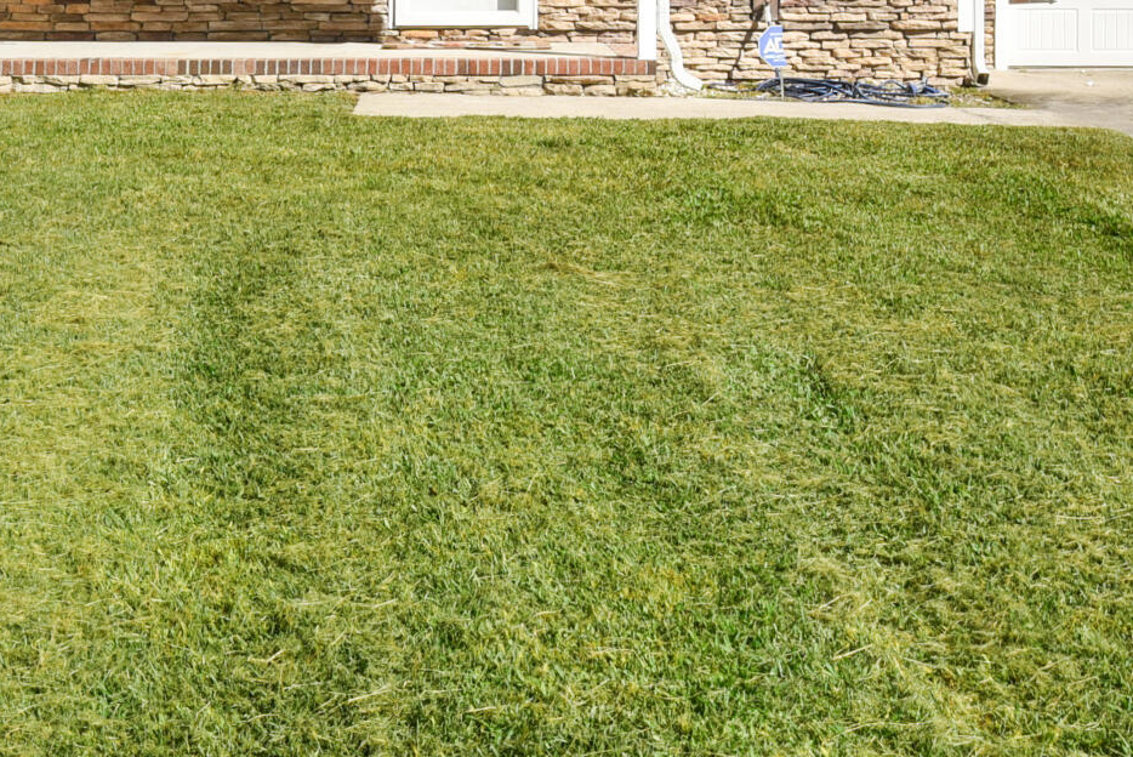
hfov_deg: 32.7
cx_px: 416
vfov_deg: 20.0
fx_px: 1921
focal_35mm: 61
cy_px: -290
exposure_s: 1/200
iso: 100
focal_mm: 19
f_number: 9
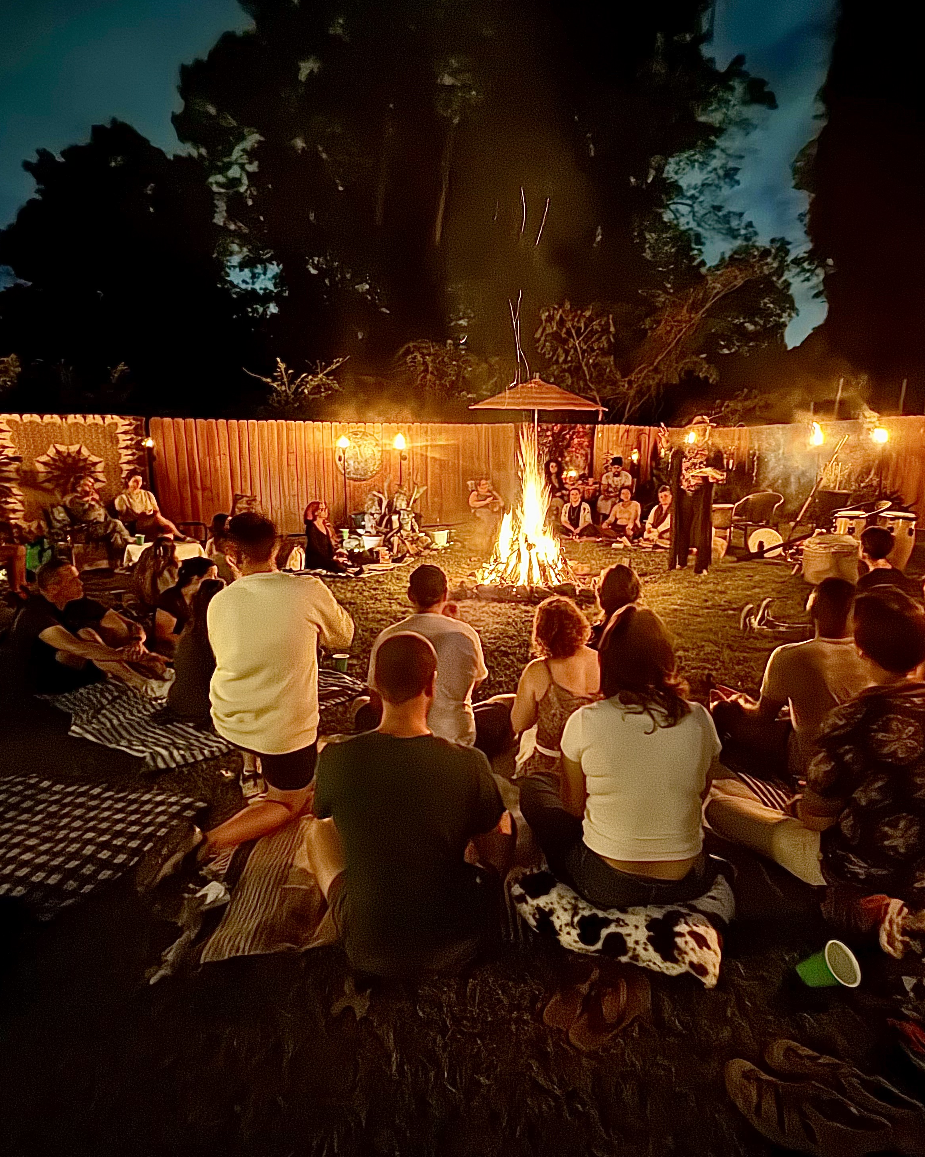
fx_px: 650
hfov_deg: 70.8
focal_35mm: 19
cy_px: 585
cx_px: 496
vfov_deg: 83.3
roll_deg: -0.6
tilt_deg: -12.5
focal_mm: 2.22
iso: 5000
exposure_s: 1/7
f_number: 2.2
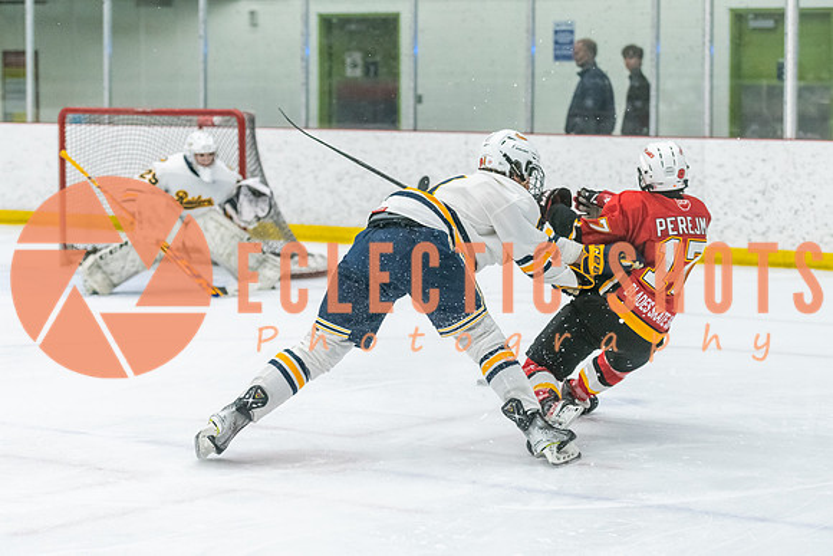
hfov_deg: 18.9
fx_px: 2501
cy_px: 273
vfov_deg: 12.7
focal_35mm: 108
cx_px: 461
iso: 3200
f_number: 2.8
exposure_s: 1/800
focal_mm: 86
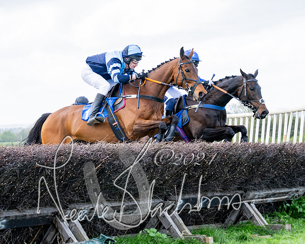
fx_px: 1089
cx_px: 71
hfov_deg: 15.9
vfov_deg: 12.8
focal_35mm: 121
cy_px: 113
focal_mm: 70
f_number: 4
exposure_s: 1/1250
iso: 400
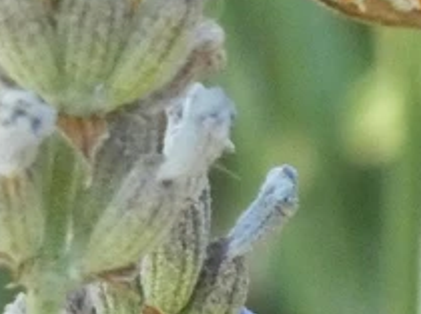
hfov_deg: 5.0
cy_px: 34
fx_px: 4750
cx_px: 555
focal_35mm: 391
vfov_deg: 3.8
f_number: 7.1
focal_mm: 22.9
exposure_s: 1/80
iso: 800
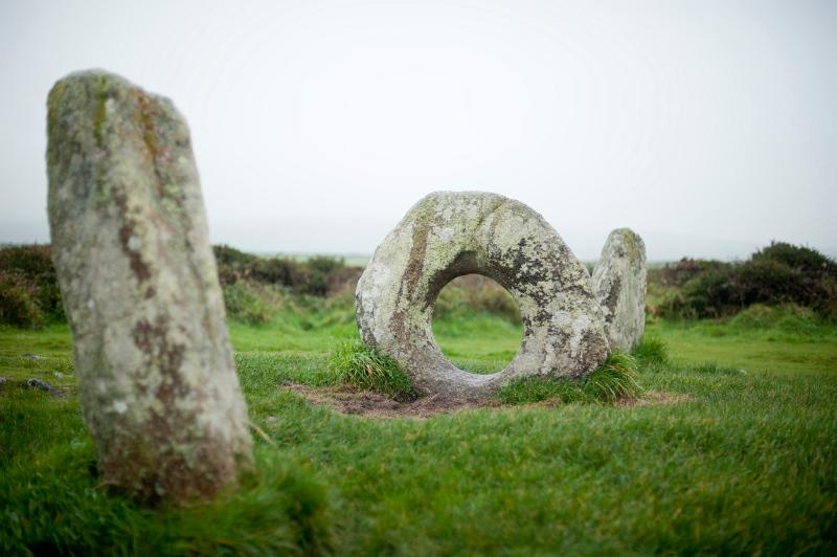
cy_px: 278
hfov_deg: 39.6
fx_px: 1162
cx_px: 418
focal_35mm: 50
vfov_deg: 26.9
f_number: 1.4
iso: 200
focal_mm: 50
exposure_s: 1/500
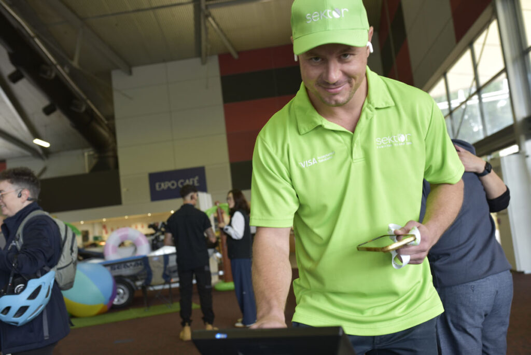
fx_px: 517
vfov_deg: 37.9
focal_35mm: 35
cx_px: 266
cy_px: 178
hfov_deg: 54.4
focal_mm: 35
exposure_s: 1/60
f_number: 4
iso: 400
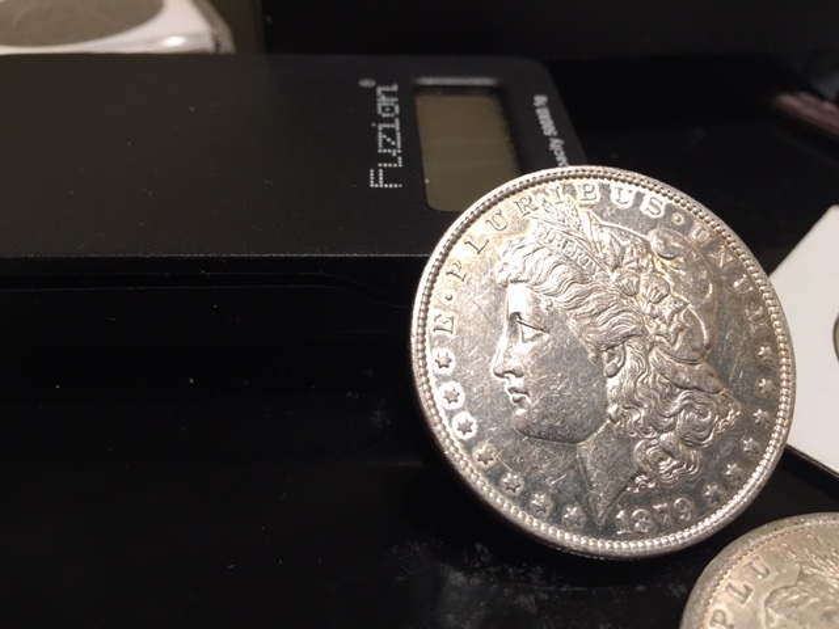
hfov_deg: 61.7
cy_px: 314
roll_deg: -3.4
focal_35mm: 29
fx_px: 703
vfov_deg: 48.2
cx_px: 420
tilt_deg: -38.8
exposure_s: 1/15
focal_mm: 4.15
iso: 25
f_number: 2.2
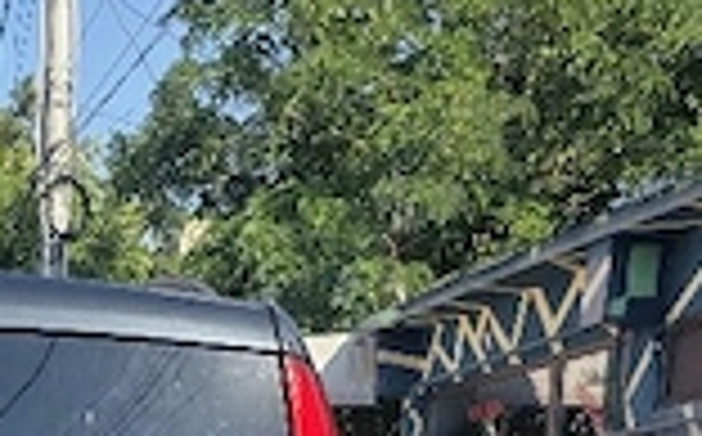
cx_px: -198
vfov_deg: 11.7
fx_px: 1796
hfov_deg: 20.3
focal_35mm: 94
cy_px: 998
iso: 80
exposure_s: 1/3333
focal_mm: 6.3
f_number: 1.7
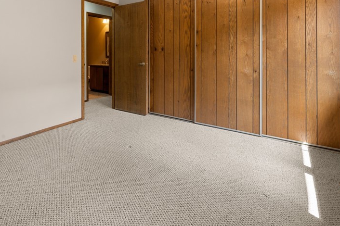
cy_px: 59
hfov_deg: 83.4
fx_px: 189
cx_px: 144
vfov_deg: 59.0
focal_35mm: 20
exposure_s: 1/4
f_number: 10
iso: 250
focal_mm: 13
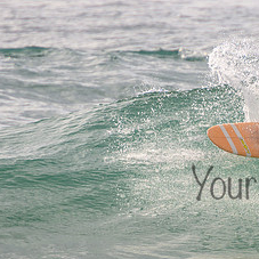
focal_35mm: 1197
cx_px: 244
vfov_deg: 1.5
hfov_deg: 1.5
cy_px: 131
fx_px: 10133
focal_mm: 400
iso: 160
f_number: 5.6
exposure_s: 1/2000
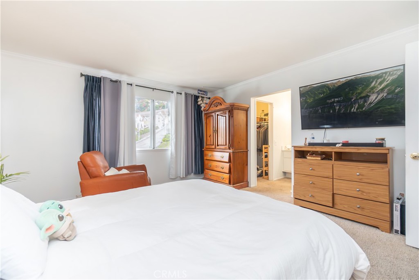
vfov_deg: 77.3
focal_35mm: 15
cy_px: 140
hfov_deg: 100.4
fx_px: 175
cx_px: 210
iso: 2000
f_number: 4
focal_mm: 10
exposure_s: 1/160
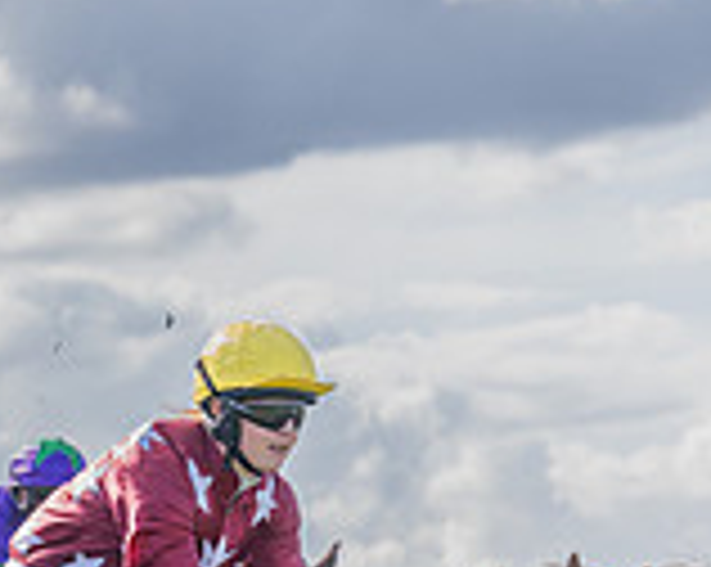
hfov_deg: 5.6
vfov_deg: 4.5
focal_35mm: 344
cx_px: -383
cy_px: 638
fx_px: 7230
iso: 400
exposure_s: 1/2000
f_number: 4
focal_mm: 85
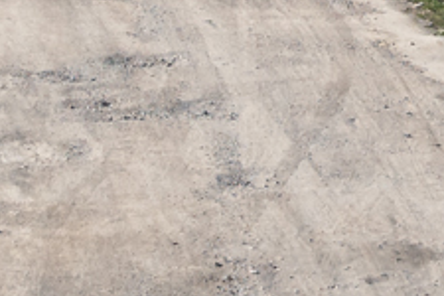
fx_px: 3946
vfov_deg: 4.2
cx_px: 399
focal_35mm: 320
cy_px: -445
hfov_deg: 6.4
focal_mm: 30
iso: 200
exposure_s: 1/640
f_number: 9
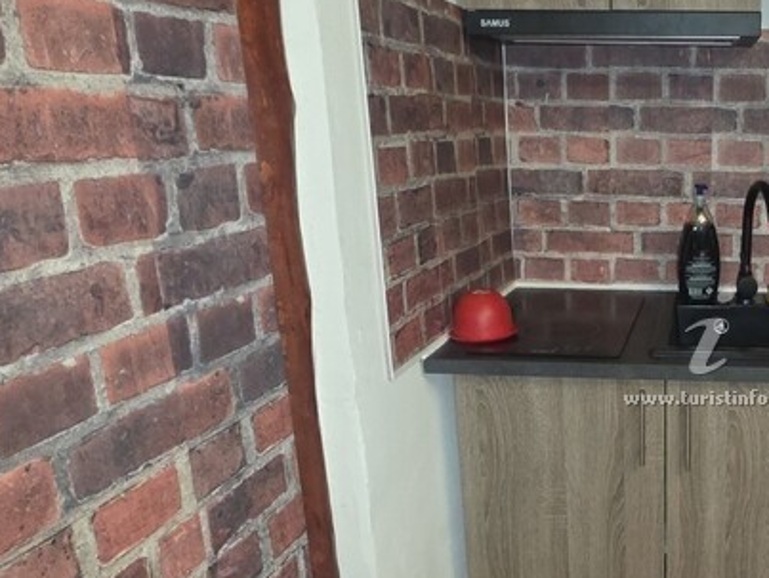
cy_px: 324
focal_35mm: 33
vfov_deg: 42.9
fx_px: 734
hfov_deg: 49.4
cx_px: 689
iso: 250
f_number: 1.9
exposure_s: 1/33.3
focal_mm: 2.2
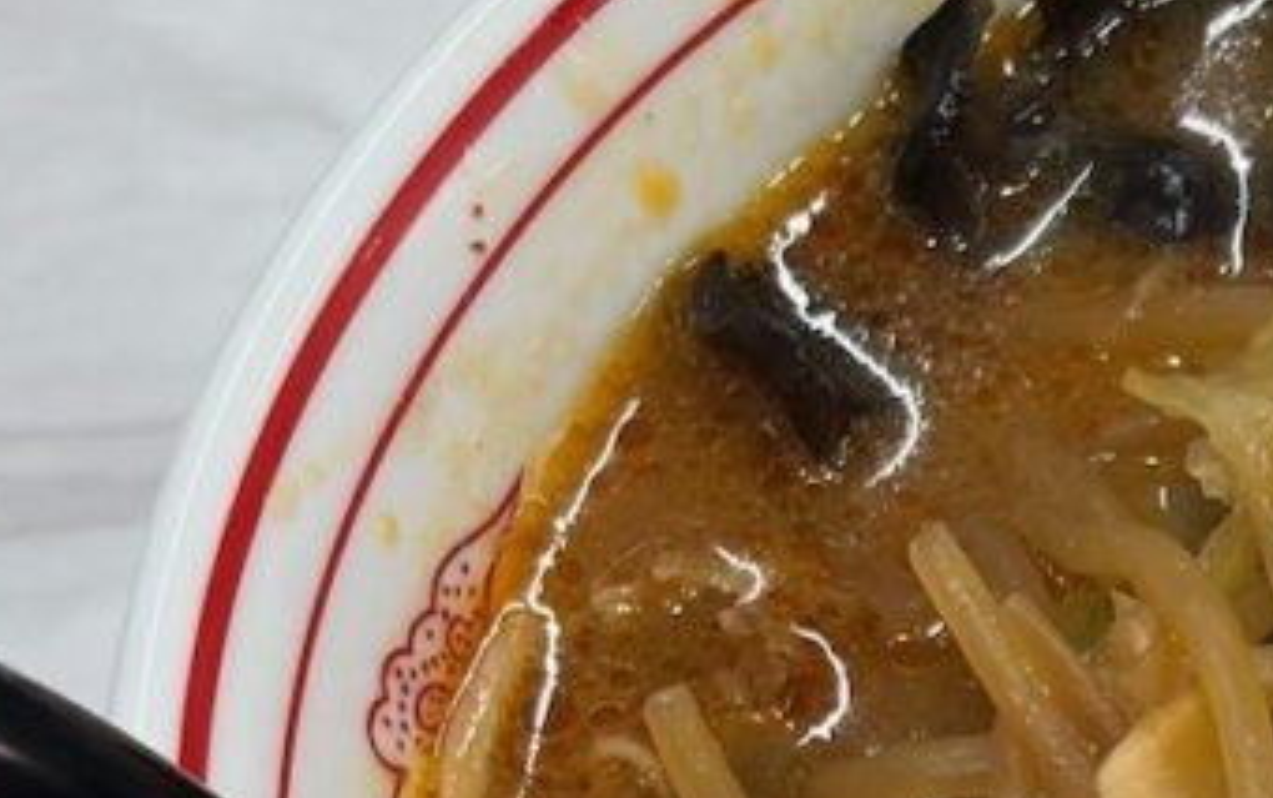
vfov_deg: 7.9
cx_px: 1745
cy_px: 877
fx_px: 5763
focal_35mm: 166
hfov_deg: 12.2
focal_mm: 5.96
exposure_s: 1/50
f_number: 1.6
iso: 32
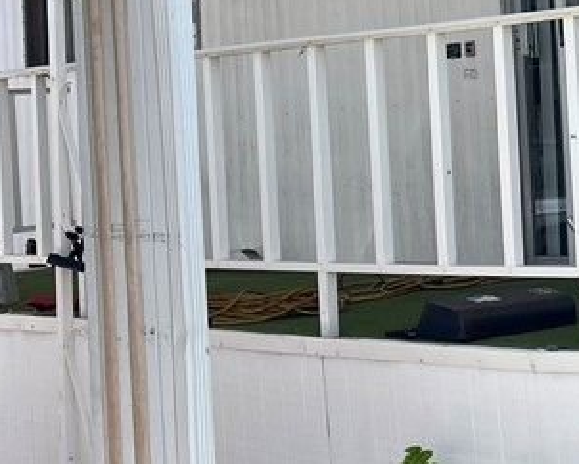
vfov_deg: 17.6
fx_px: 1475
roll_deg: +3.8
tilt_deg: +2.8
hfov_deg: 20.5
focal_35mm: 86
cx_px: 727
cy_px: 38
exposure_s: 1/1695
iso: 50
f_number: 1.6
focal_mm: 5.1
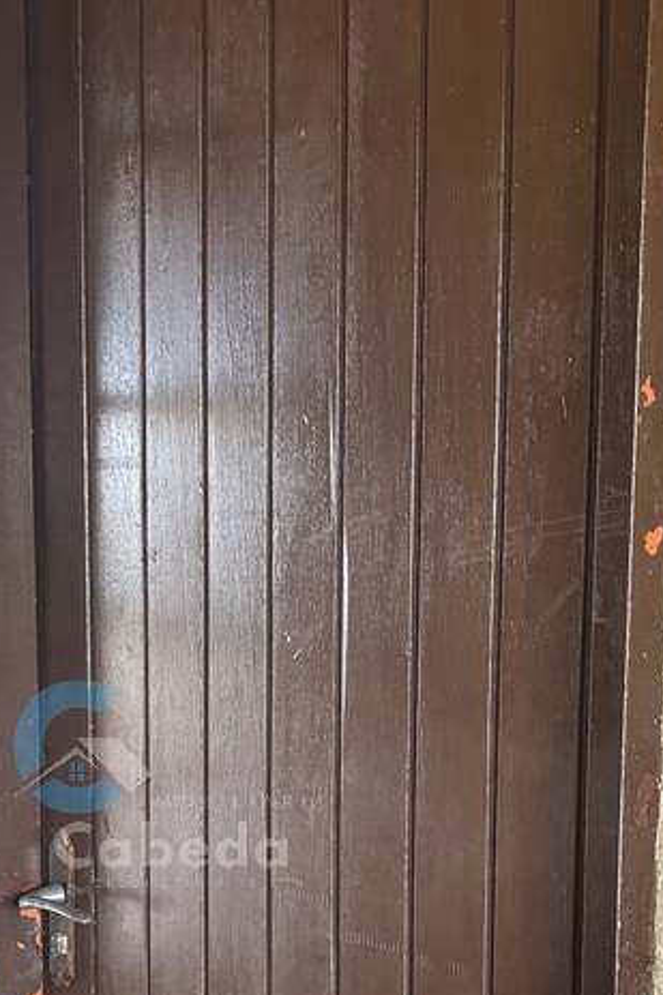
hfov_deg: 21.4
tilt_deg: -8.2
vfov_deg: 31.0
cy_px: 813
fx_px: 1742
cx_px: 165
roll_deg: -1.0
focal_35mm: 63
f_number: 1.6
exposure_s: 1/100
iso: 125
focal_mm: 5.96
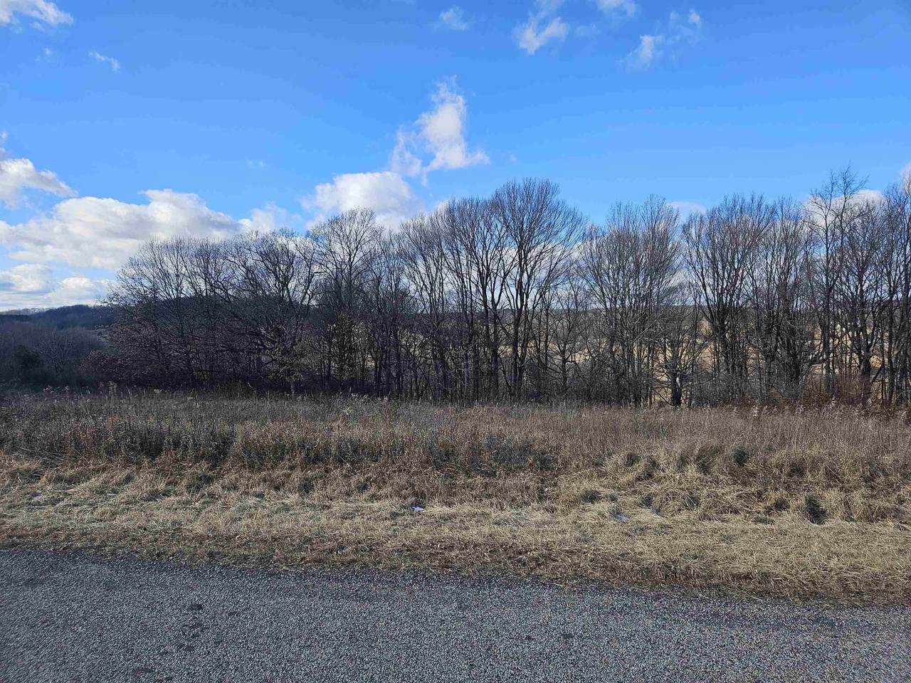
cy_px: 342
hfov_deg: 73.9
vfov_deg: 58.9
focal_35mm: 23
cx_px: 456
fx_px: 605
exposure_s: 1/1525
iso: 32
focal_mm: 5.4
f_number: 1.8
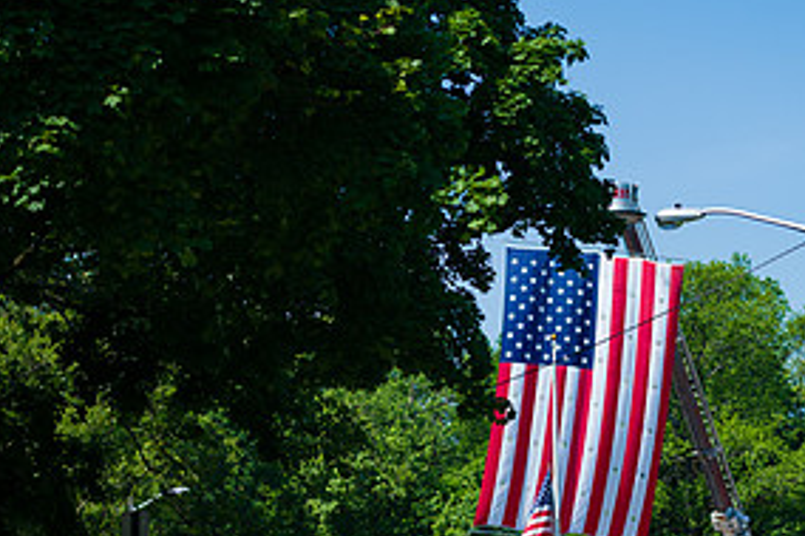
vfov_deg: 9.6
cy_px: 391
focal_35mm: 143
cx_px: 536
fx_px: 3196
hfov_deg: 14.3
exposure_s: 1/4000
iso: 200
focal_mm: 70
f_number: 3.2
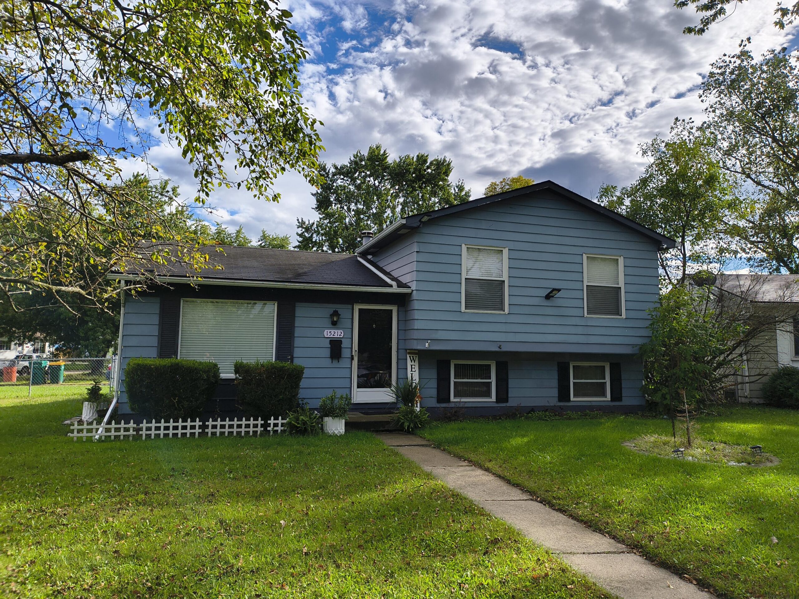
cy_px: 300
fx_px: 577
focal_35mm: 25
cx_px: 400
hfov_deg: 69.4
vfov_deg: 54.9
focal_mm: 4.68
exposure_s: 1/1838
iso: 100
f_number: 1.7
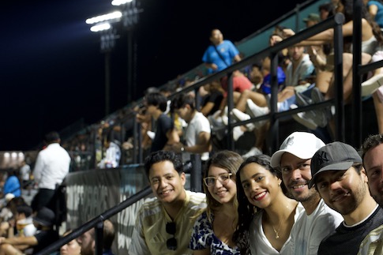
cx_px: 325
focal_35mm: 98
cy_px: 180
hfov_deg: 20.5
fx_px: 1042
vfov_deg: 13.9
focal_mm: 50
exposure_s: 1/100
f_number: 4
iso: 1600
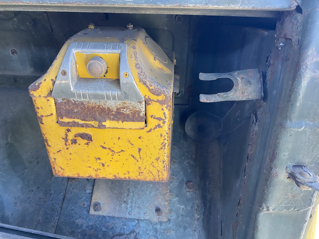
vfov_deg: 53.1
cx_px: 160
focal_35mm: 26
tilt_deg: -21.4
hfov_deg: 67.3
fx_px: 240
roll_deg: -3.4
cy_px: 120
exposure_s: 1/93
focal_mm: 4.25
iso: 125
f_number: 1.8
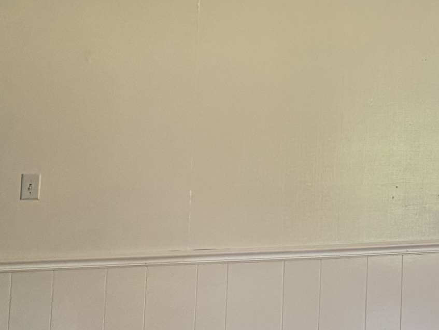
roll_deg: +0.6
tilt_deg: +6.9
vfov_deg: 16.7
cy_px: 7
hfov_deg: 18.9
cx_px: 713
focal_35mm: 87
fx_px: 1104
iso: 400
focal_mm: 6.76
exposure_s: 1/60
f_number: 1.78
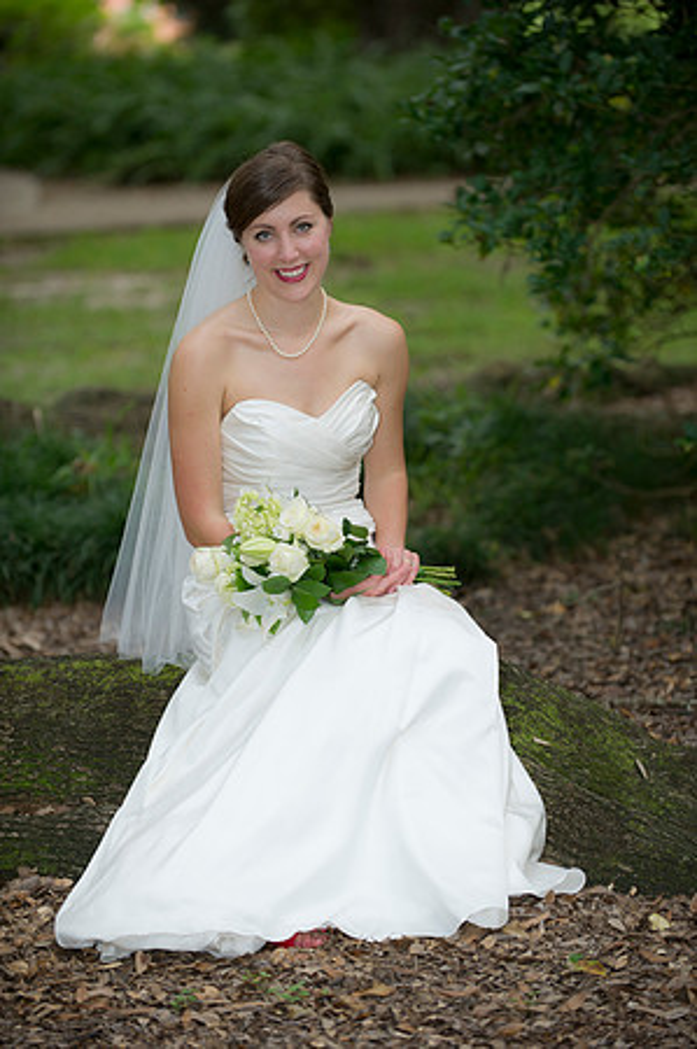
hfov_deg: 10.5
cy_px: 524
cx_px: 348
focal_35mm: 130
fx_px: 3784
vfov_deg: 15.8
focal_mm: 130
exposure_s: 1/200
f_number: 2.8
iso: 400
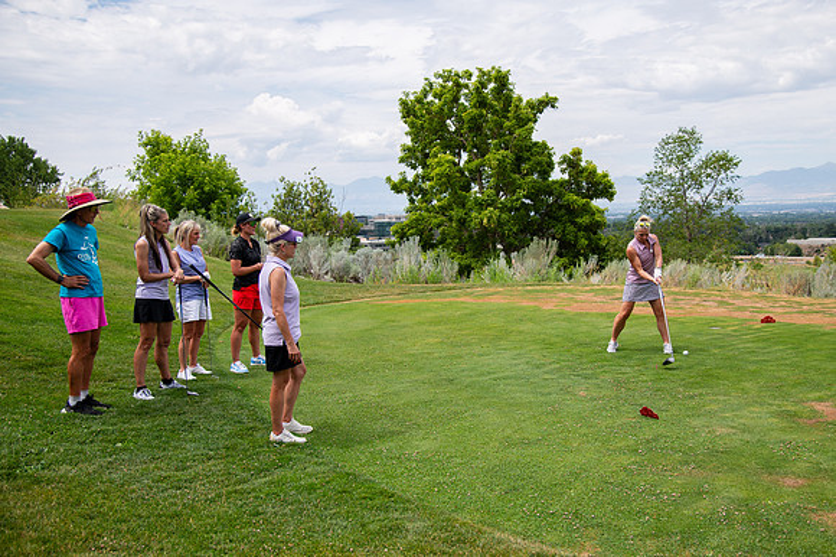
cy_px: 278
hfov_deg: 55.1
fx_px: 798
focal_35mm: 34
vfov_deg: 38.5
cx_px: 473
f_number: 4
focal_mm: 30
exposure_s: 1/2500
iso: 200
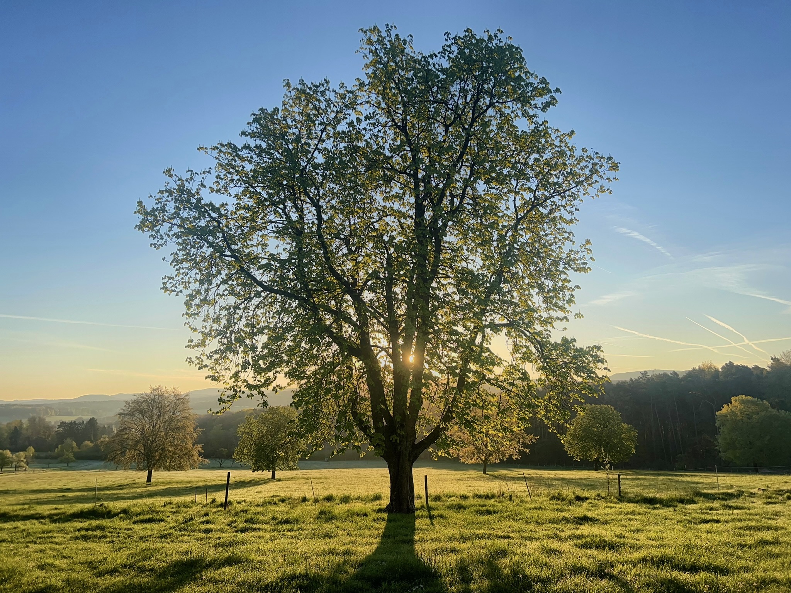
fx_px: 594
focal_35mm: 26
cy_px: 296
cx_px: 396
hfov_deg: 67.3
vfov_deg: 53.1
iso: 50
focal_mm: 5.7
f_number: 1.5
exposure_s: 1/2299
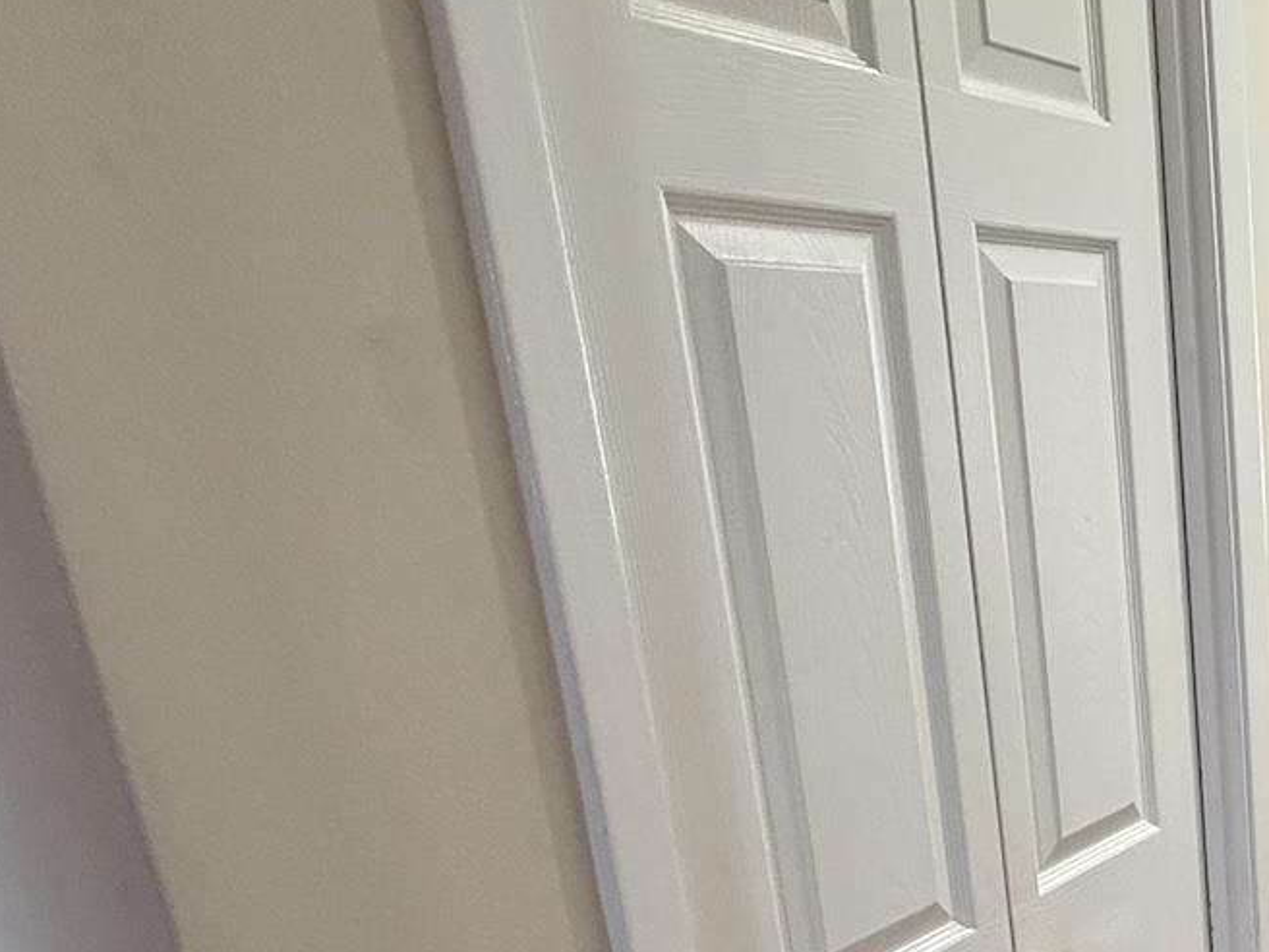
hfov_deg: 36.7
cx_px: 1474
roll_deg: +0.5
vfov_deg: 33.4
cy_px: 844
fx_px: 1503
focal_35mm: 41
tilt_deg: -19.1
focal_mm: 2.22
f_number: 2.2
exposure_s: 1/120
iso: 250
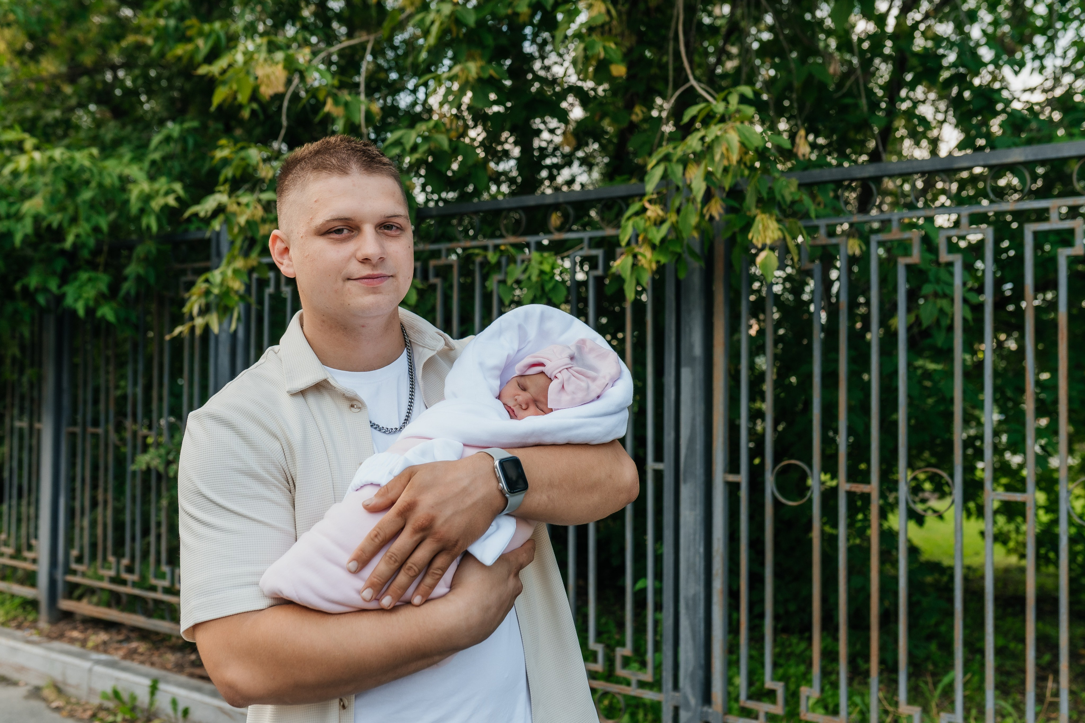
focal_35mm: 36
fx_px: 1079
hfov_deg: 53.4
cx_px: 549
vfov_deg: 37.1
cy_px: 362
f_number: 4.5
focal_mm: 35
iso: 200
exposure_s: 1/160
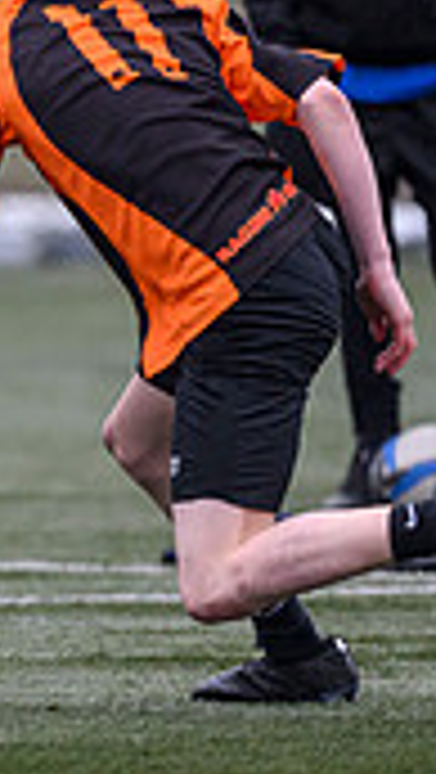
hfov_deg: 0.8
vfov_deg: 1.4
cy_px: 61
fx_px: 31528
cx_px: -616
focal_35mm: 1537
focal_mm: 400
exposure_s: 1/1600
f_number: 3.5
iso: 1000
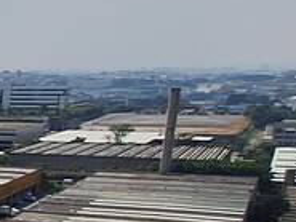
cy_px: 227
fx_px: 864
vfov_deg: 14.4
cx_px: -666
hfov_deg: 10.5
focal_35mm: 101
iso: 40
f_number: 2.2
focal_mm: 1.74
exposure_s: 1/3077
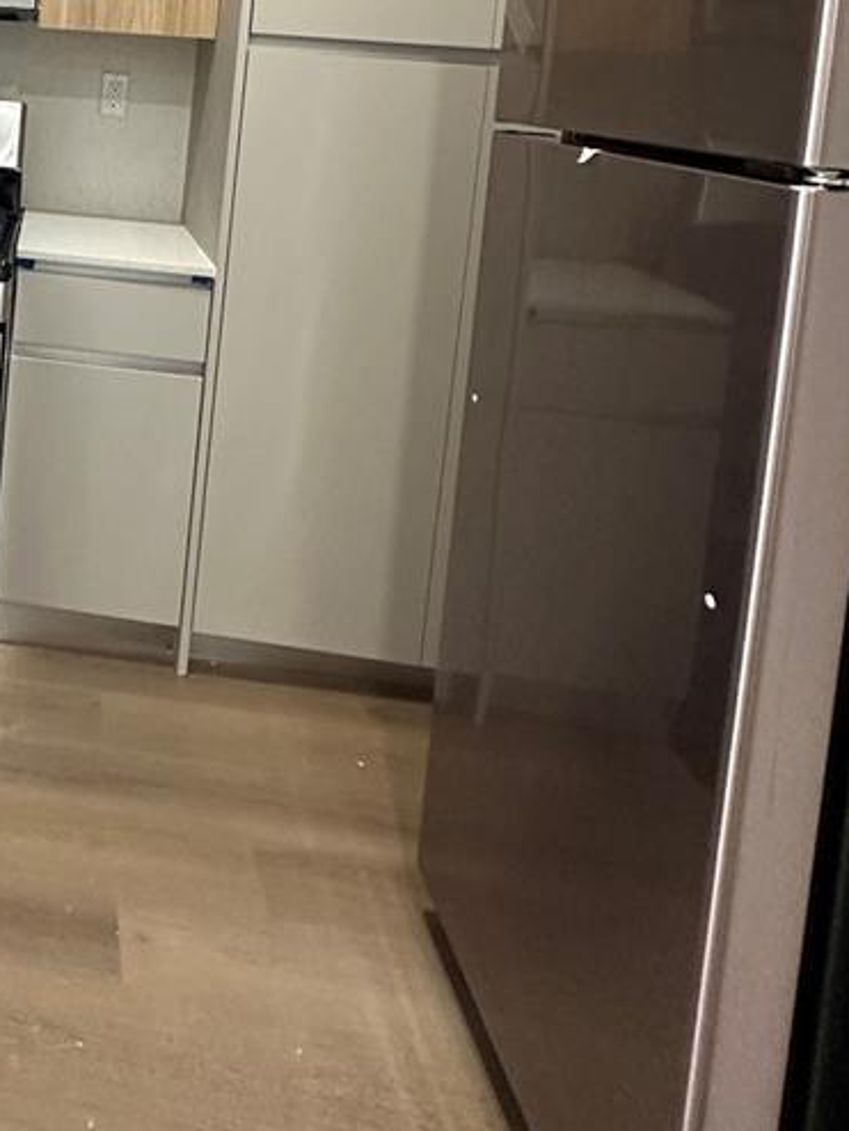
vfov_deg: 48.6
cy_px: 128
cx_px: -151
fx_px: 1111
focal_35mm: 34
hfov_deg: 34.3
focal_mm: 2.22
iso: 400
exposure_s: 1/60
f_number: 2.2
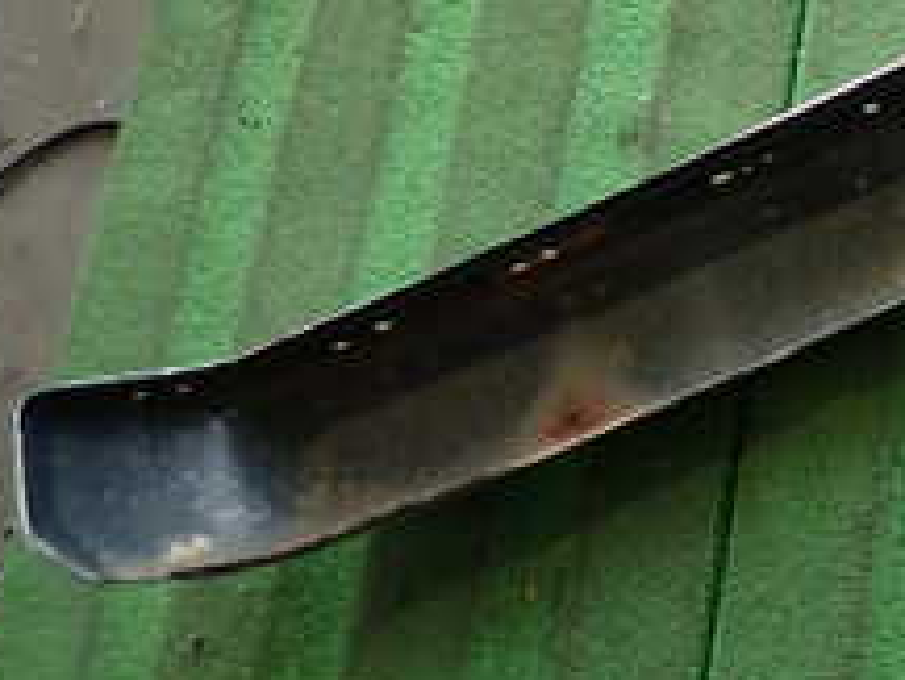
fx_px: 1805
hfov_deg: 24.4
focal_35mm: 69
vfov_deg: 20.2
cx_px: 1189
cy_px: -96
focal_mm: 4.5
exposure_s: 1/60
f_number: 2
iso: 160
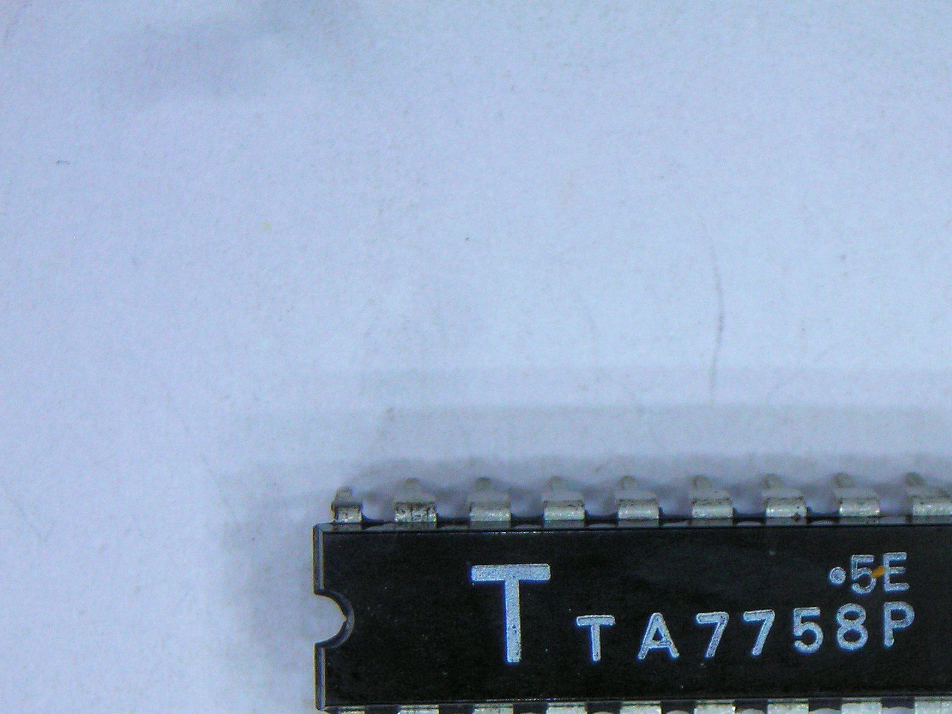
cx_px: 720
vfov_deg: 8.8
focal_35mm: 168
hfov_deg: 11.7
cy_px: 537
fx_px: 4621
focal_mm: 17
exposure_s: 1/38.3
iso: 50
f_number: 4.9
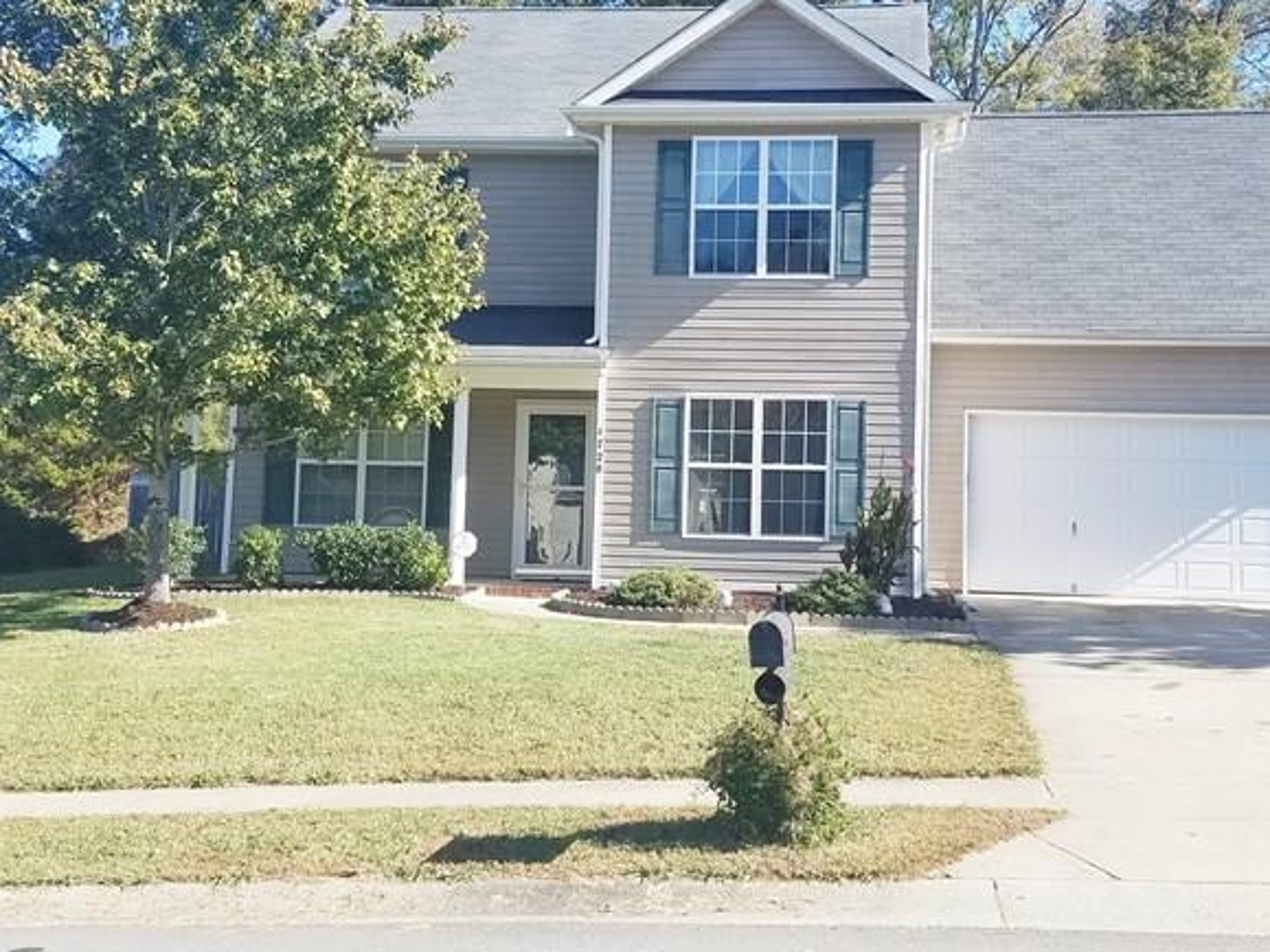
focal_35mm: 46
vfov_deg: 31.5
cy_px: 404
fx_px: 1687
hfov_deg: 41.2
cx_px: 682
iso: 50
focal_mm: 4.2
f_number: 1.7
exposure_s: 1/1380
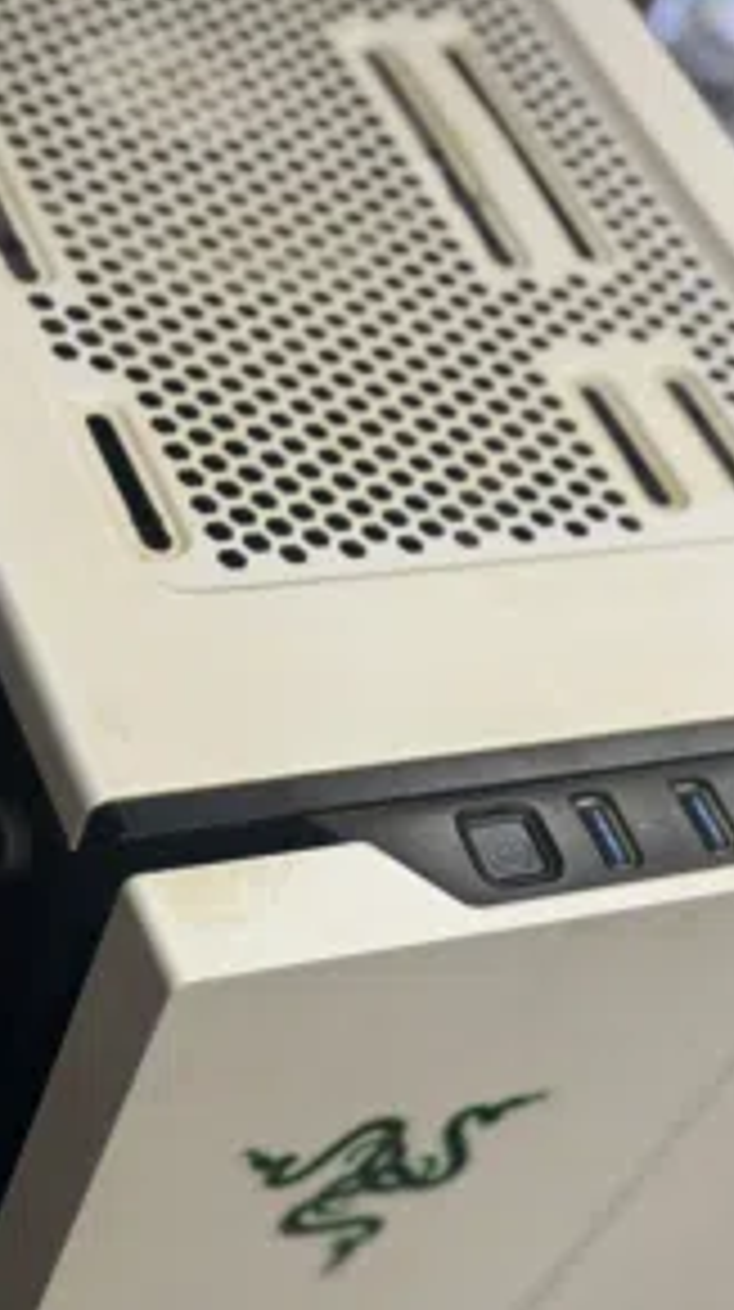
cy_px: 707
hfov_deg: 16.7
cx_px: 311
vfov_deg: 29.4
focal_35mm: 72
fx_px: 2499
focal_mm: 6.76
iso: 125
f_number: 1.78
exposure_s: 1/50
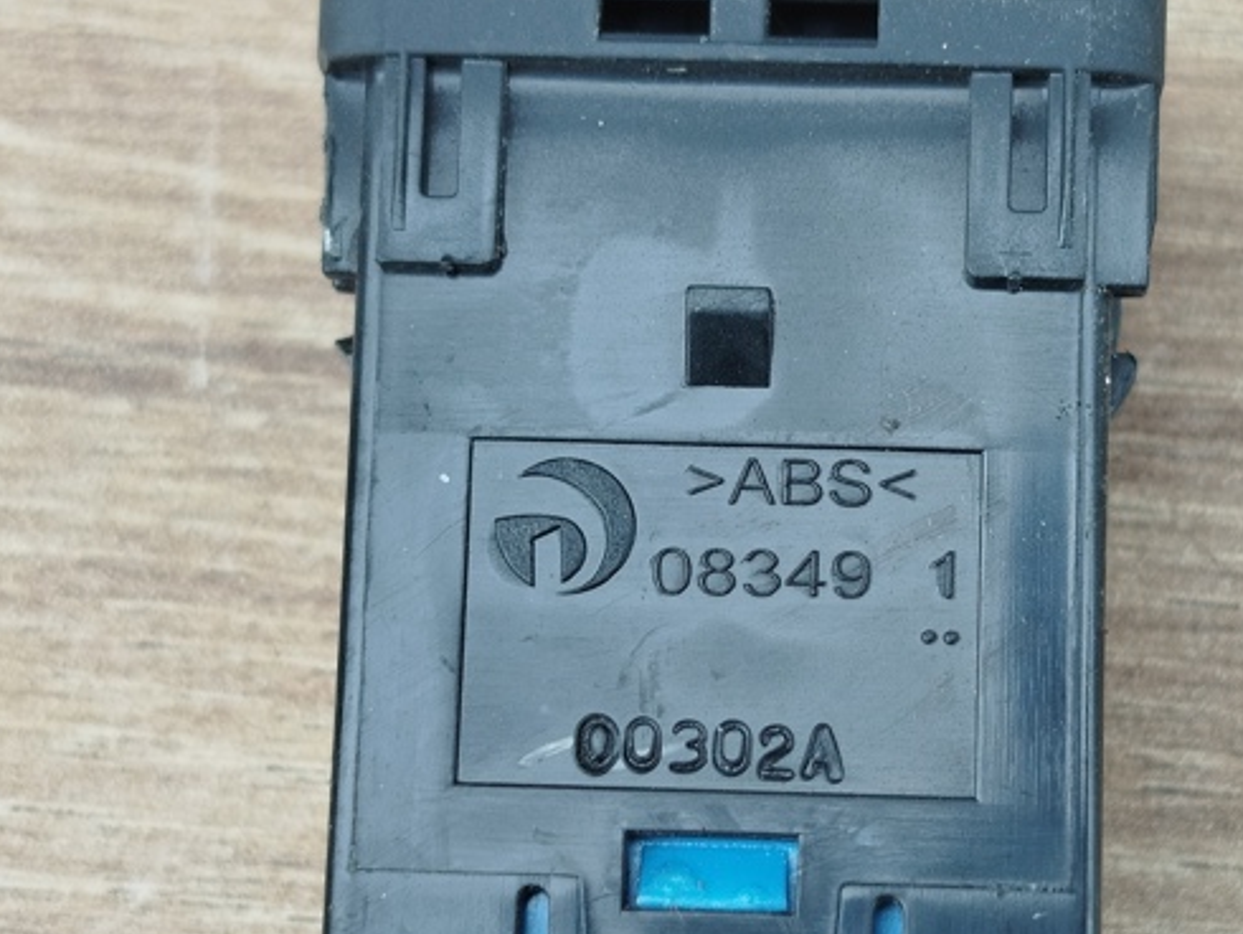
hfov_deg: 20.8
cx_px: 779
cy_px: 480
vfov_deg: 15.7
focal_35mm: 94
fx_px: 3377
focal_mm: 5.31
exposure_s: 1/50
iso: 64
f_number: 1.7
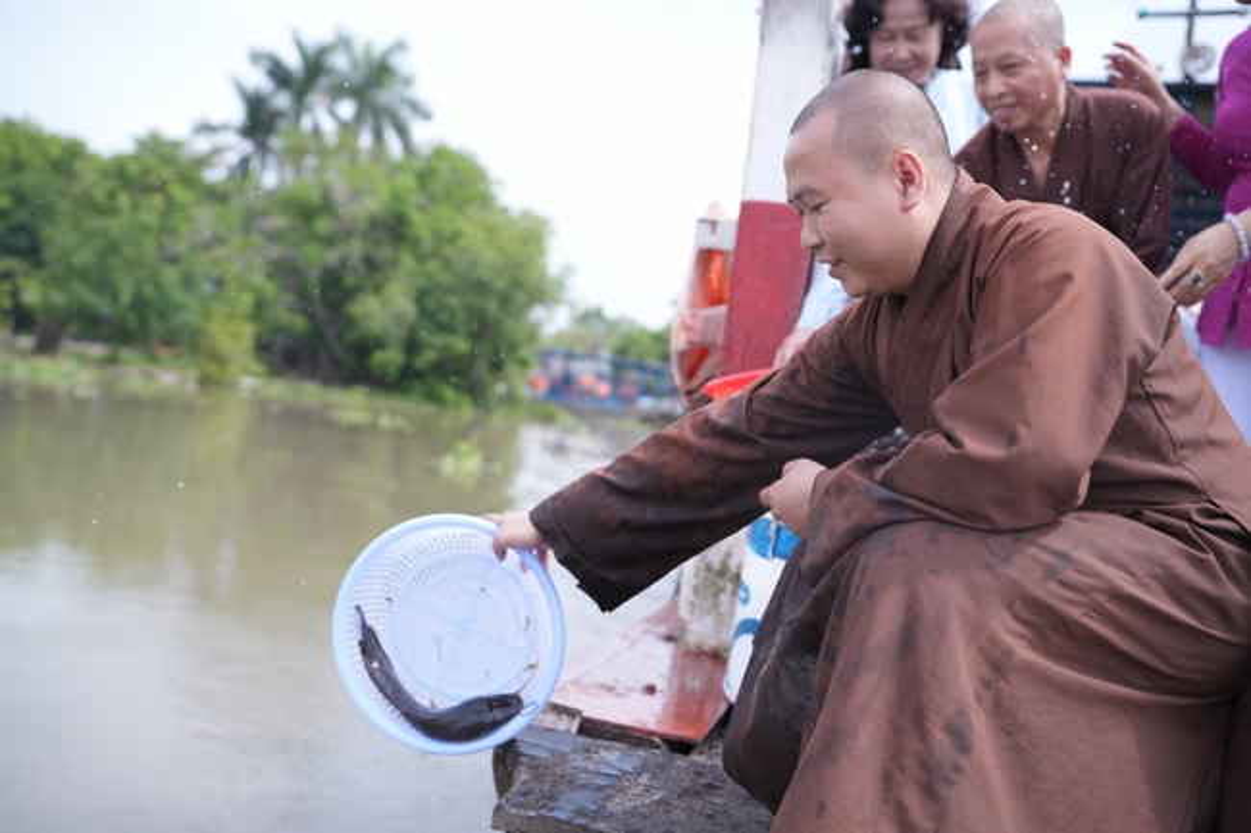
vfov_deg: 37.8
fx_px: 1216
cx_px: 626
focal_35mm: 35
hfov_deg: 54.4
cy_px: 416
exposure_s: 1/1250
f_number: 2.8
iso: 200
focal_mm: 35
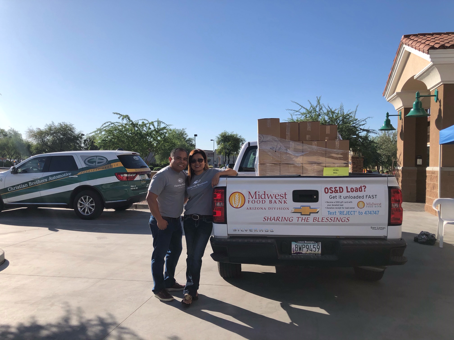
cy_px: 170
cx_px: 227
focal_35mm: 28
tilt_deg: -2.4
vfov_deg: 49.7
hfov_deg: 63.4
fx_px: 367
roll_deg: -1.4
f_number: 1.8
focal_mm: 3.99
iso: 20
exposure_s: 1/1845
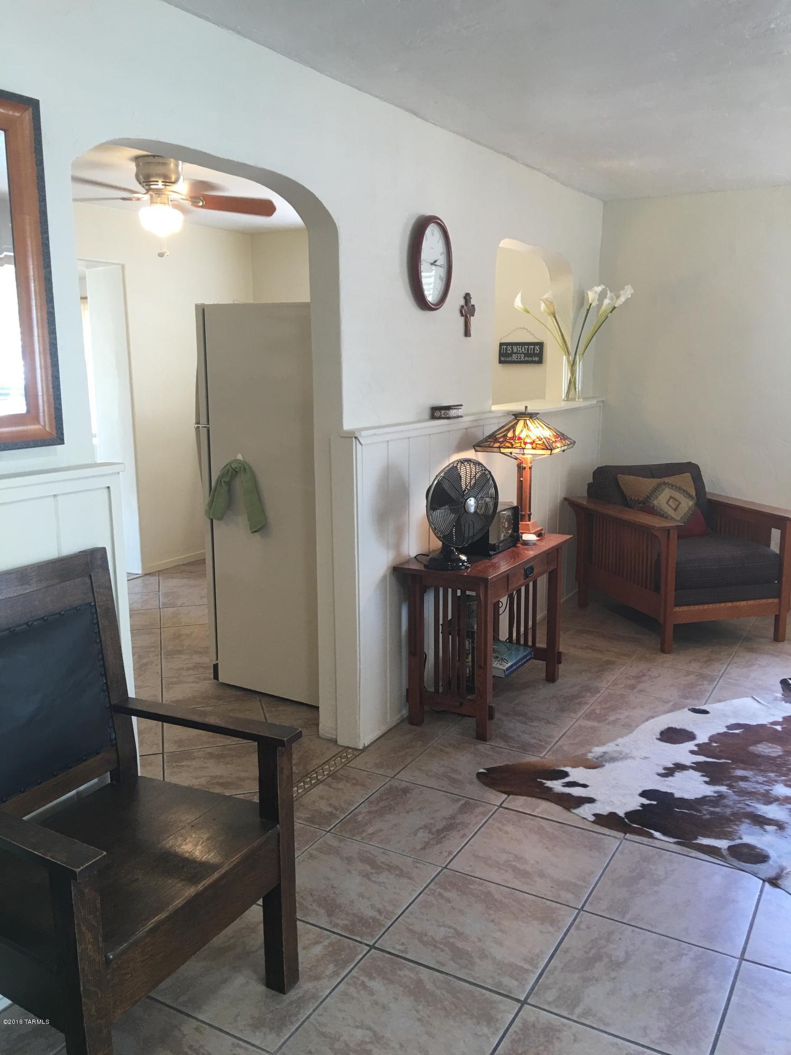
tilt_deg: -8.7
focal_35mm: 29
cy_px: 528
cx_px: 396
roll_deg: +0.1
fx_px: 884
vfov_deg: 61.7
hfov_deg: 48.2
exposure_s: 1/17
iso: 40
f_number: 2.2
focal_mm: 4.15
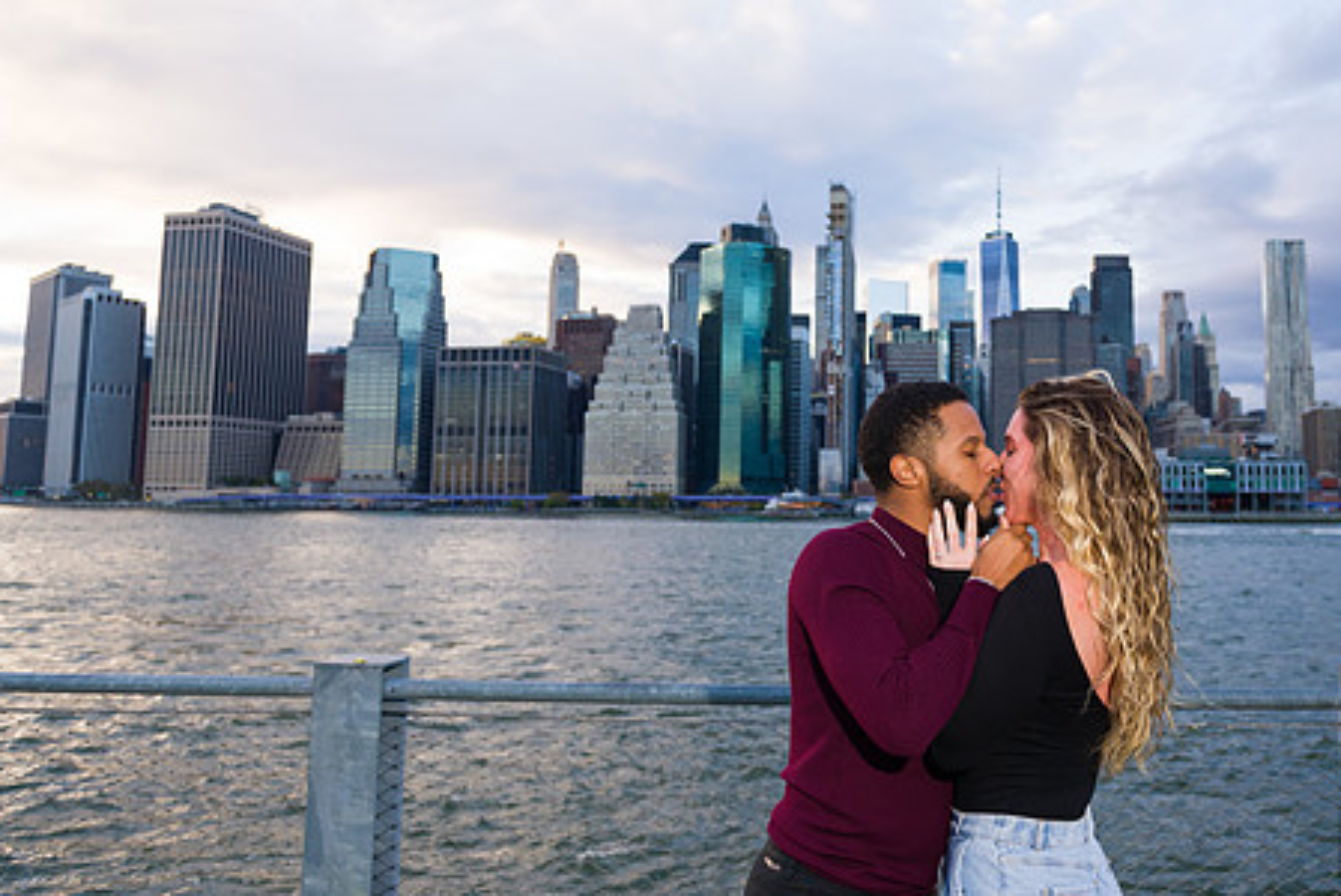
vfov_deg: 42.3
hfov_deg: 59.4
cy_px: 387
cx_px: 851
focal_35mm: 31
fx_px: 1155
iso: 250
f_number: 4
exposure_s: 1/200
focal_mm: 24
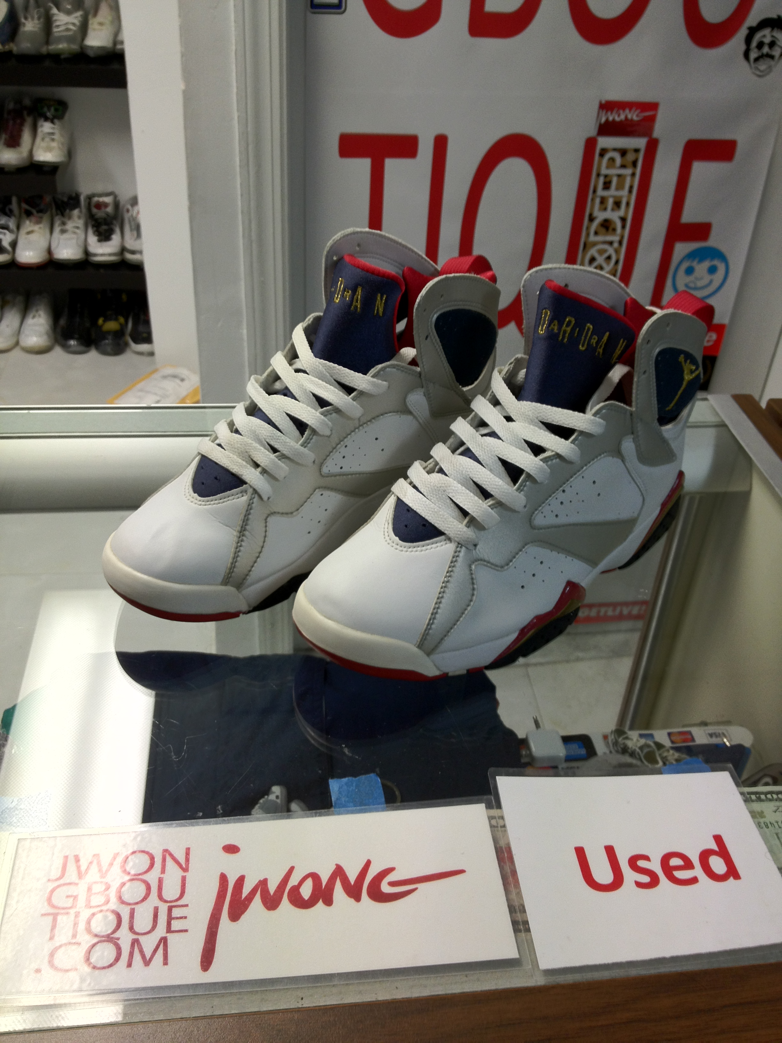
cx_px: 391
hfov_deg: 40.7
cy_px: 522
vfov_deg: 52.6
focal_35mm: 35
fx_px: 1054
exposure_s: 1/40
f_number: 2.4
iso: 80
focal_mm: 4.28
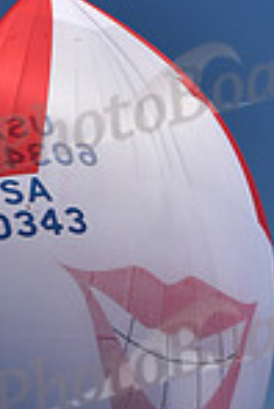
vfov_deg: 7.4
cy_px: 539
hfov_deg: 5.0
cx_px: -151
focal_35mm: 274
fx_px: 3121
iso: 250
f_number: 6.3
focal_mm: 70
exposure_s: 1/800
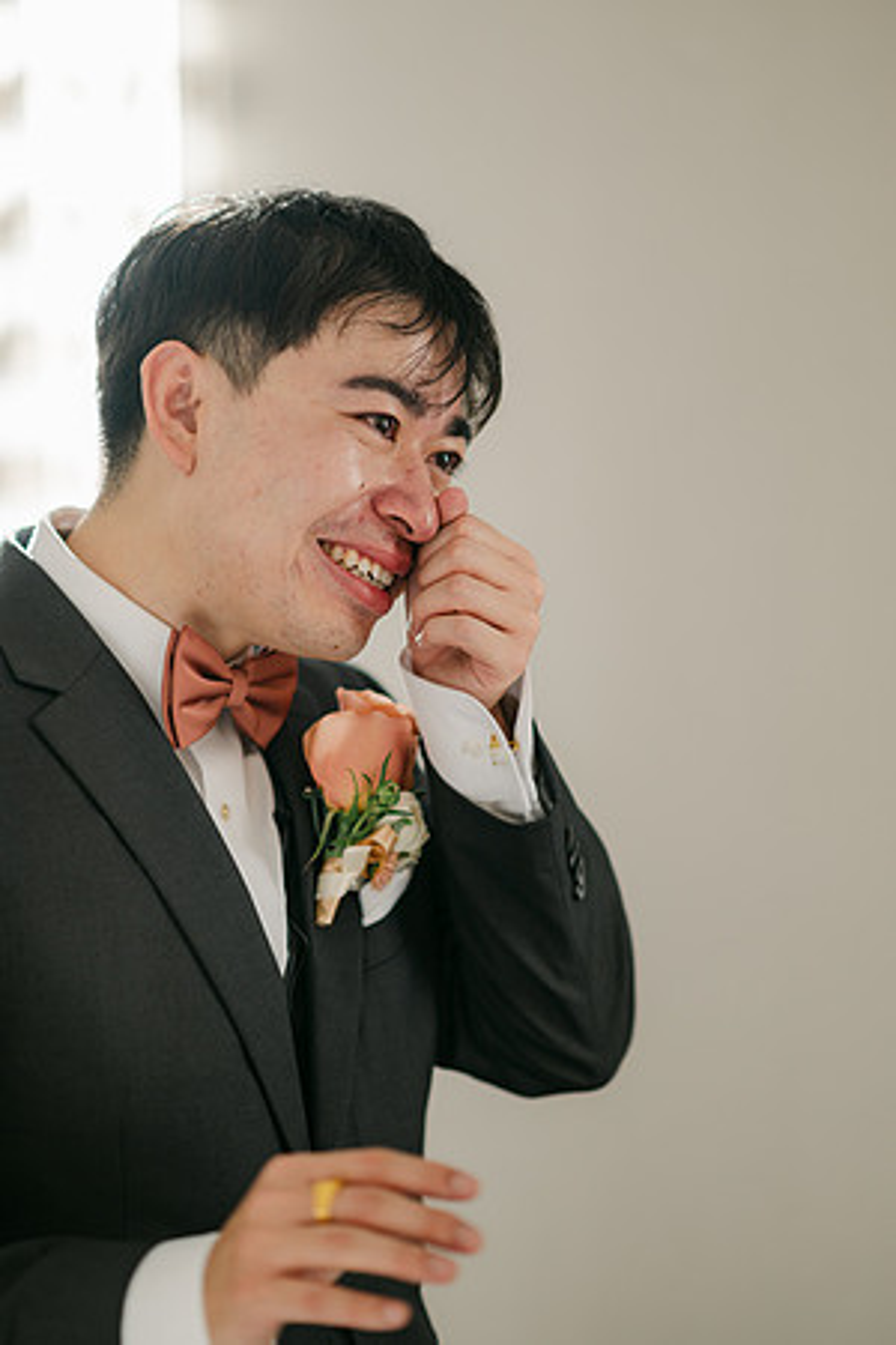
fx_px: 3173
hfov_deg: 16.1
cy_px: 672
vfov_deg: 23.9
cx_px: 448
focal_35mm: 85
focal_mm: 85
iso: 100
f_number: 1.8
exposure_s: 1/160
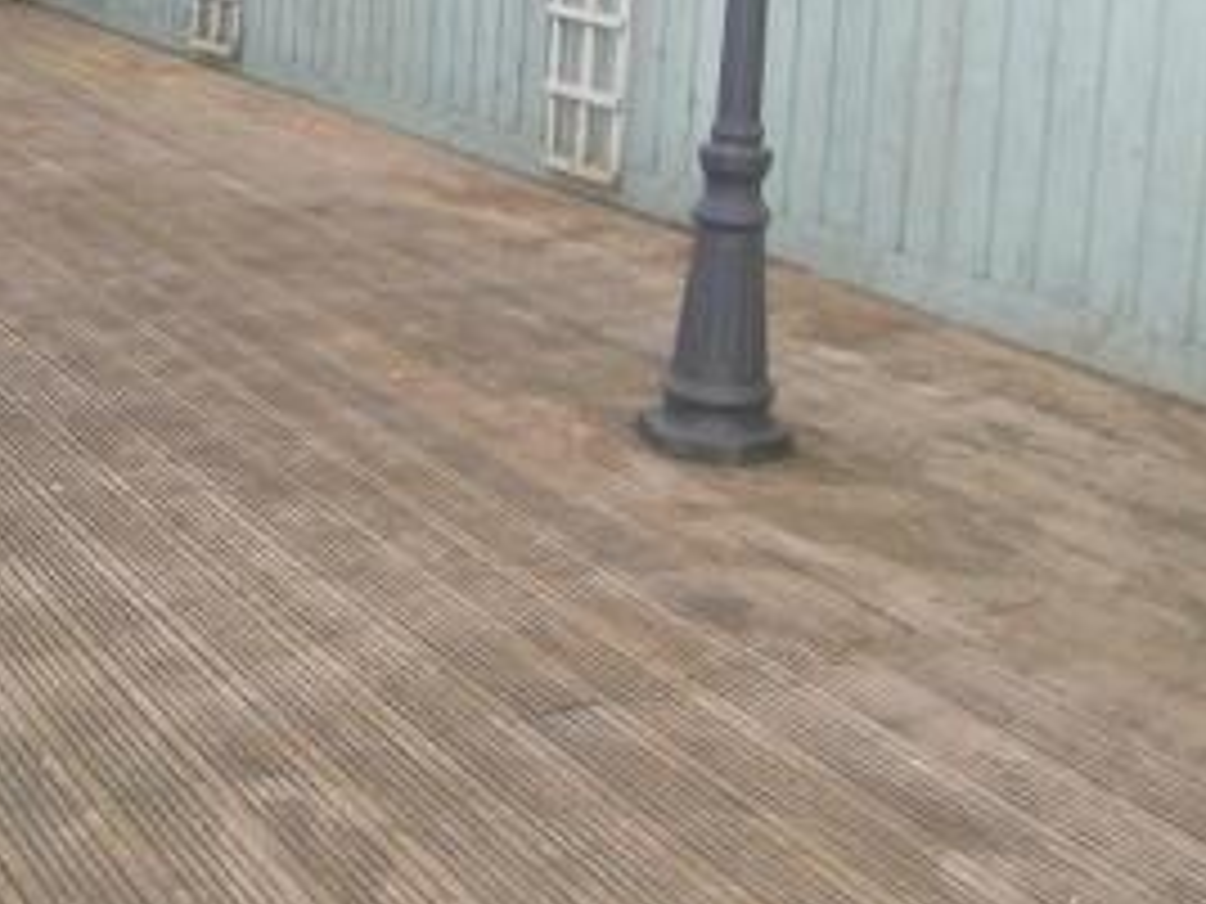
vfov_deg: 22.3
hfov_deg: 30.1
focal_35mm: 63
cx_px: 259
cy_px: -34
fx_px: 2195
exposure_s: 1/50
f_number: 3.2
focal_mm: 6
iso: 50
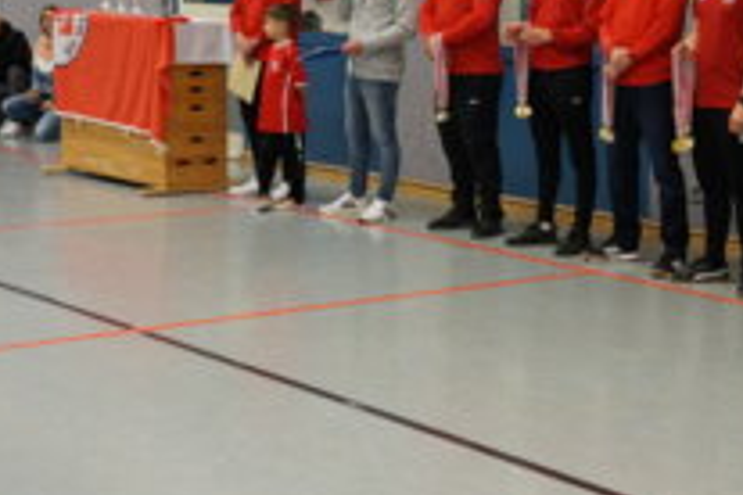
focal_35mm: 87
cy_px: 194
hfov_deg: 23.2
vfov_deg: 15.7
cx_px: 528
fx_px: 1795
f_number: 7.1
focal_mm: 30
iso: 1600
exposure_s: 1/60
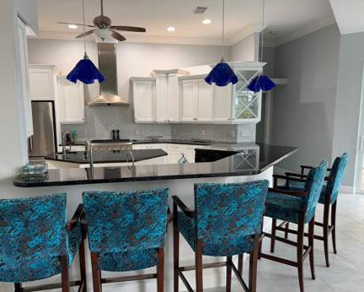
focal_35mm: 26
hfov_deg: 65.9
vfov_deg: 55.0
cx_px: 171
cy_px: 151
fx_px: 280
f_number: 1.78
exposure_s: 1/120
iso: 125
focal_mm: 6.76
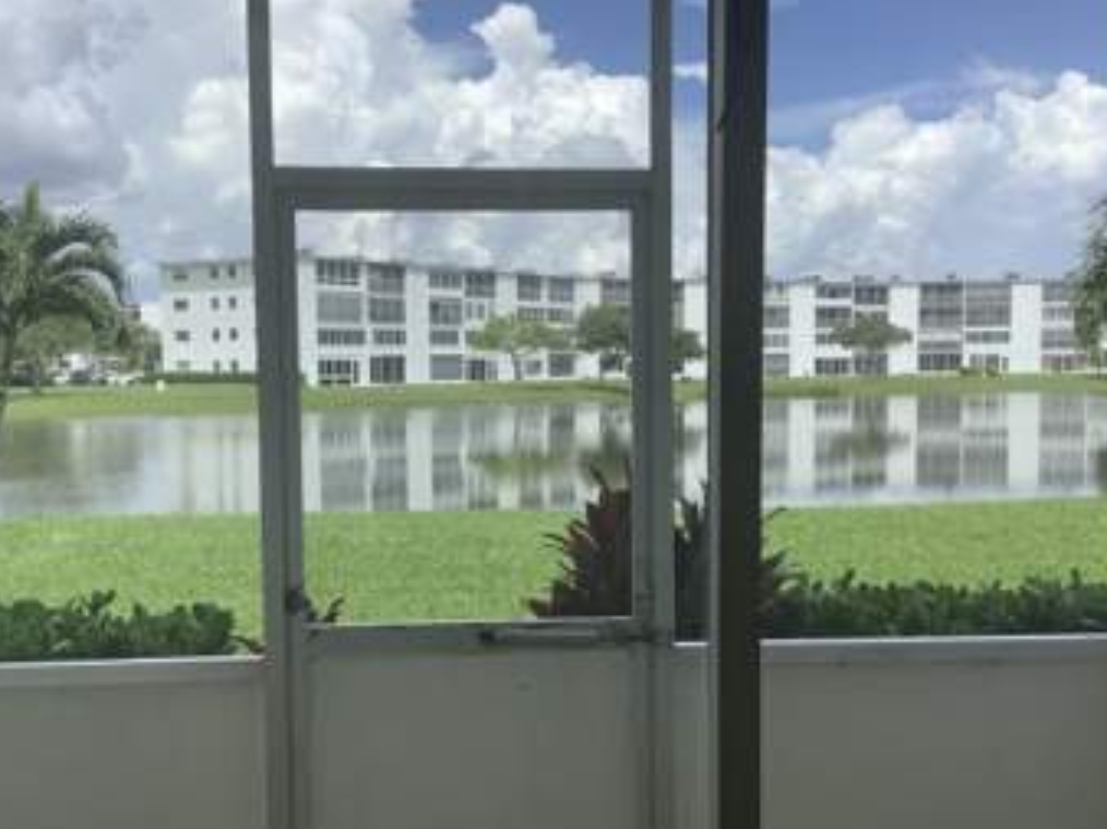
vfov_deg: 32.8
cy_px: 470
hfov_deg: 42.9
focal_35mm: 44
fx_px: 1406
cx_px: 511
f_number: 2.4
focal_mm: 3.3
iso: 25
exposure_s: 1/970
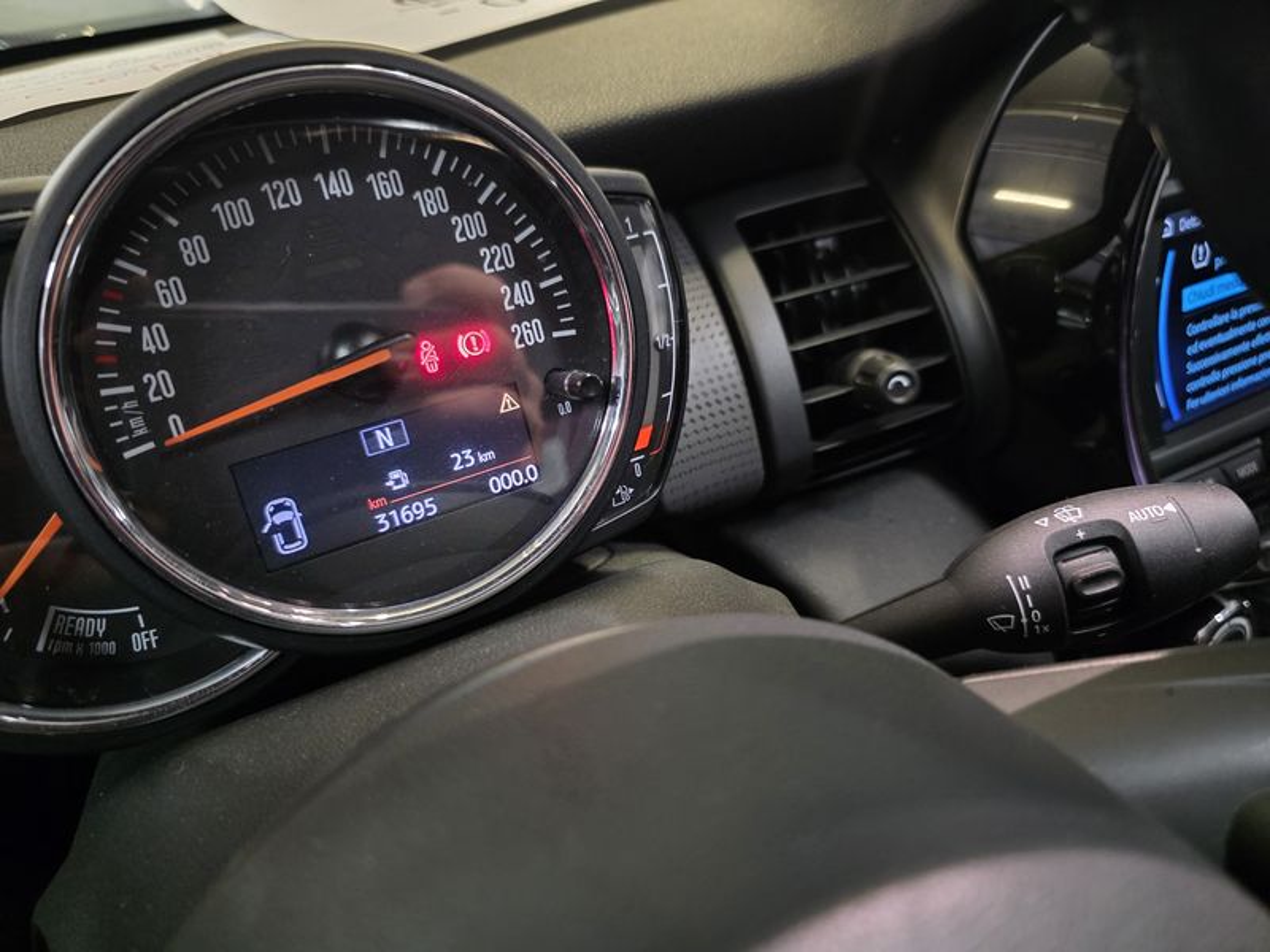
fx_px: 844
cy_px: 476
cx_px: 635
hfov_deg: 73.9
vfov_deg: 58.9
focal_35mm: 23
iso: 1600
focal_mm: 6.3
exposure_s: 1/33.3
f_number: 1.7
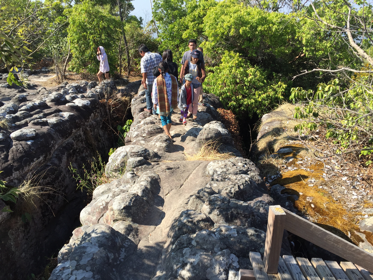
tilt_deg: -22.4
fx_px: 312
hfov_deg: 61.7
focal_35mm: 29
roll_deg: -0.8
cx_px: 186
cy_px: 140
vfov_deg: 48.2
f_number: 2.2
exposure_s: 1/1041
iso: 32
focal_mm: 4.15
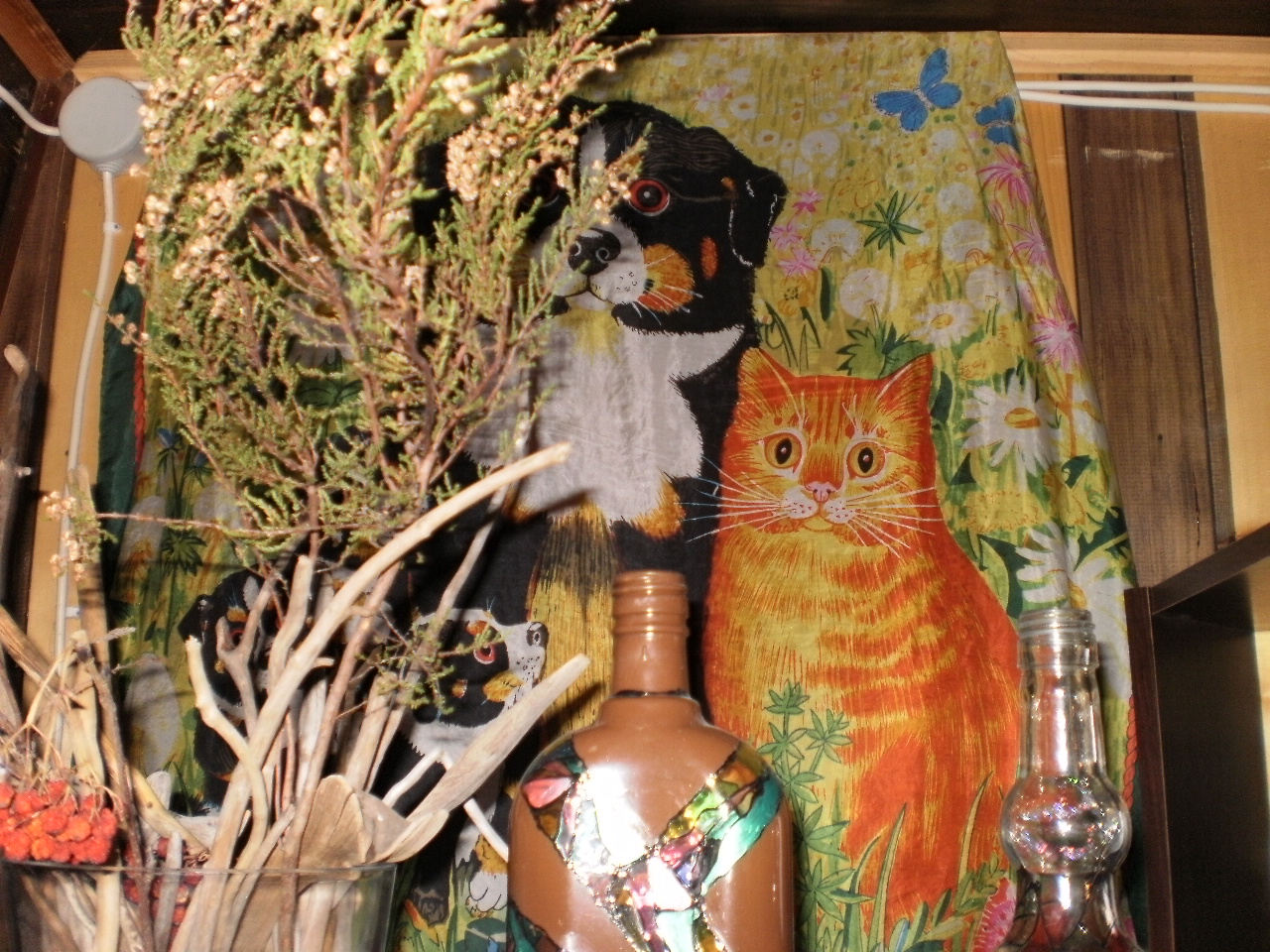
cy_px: 476
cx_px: 635
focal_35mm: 38
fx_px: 1394
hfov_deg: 49.0
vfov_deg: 37.7
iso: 125
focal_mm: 6.3
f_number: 3.1
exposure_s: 1/30
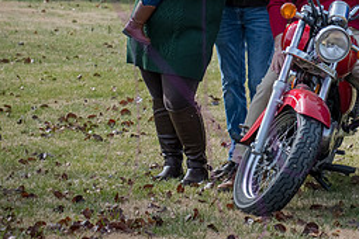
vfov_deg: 7.5
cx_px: 346
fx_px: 1815
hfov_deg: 11.2
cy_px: -12
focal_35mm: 182
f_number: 5.6
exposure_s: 1/1000
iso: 400
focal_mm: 80
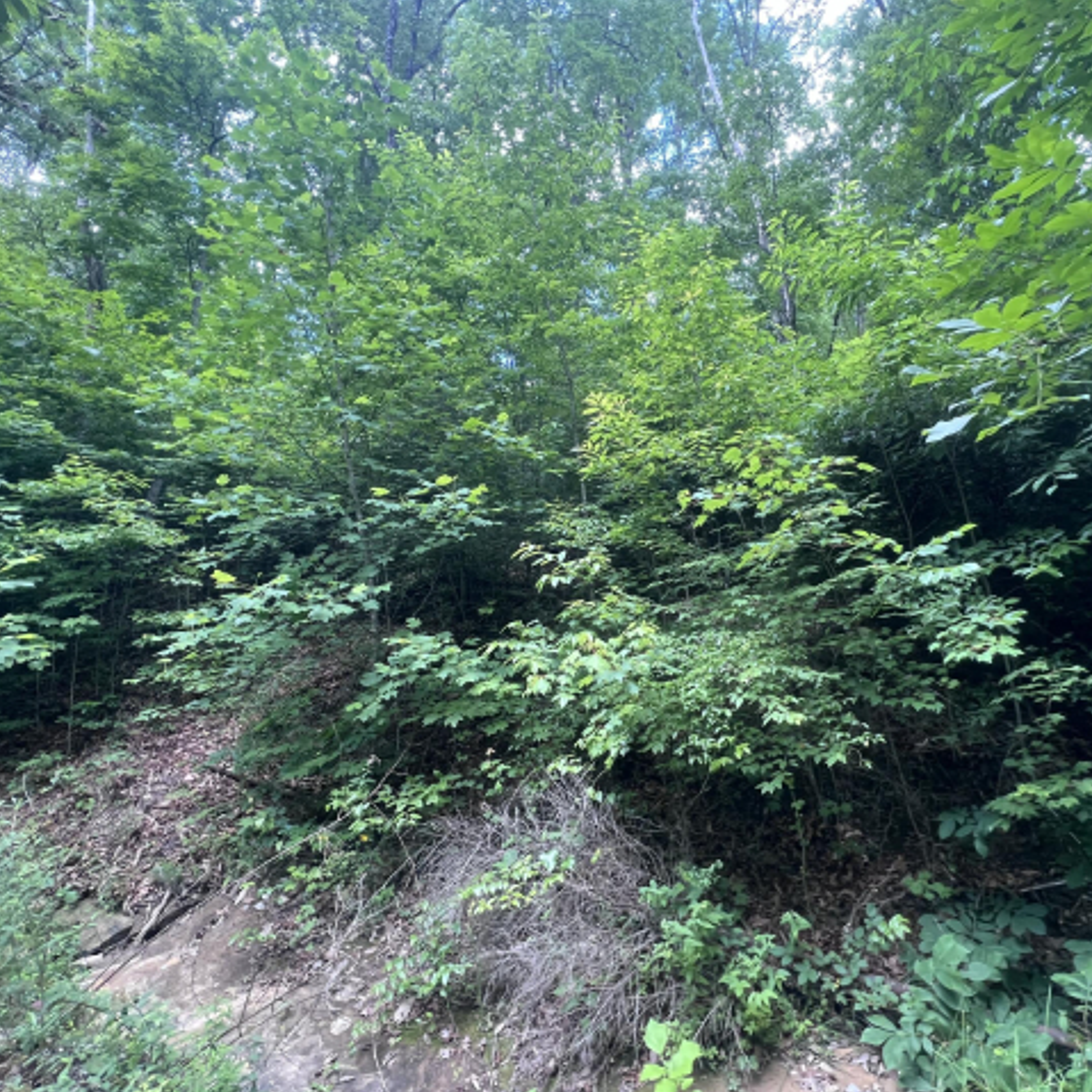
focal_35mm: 16
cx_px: 655
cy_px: 531
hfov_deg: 86.3
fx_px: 571
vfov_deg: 87.4
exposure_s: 1/99
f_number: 1.8
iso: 64
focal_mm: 1.57
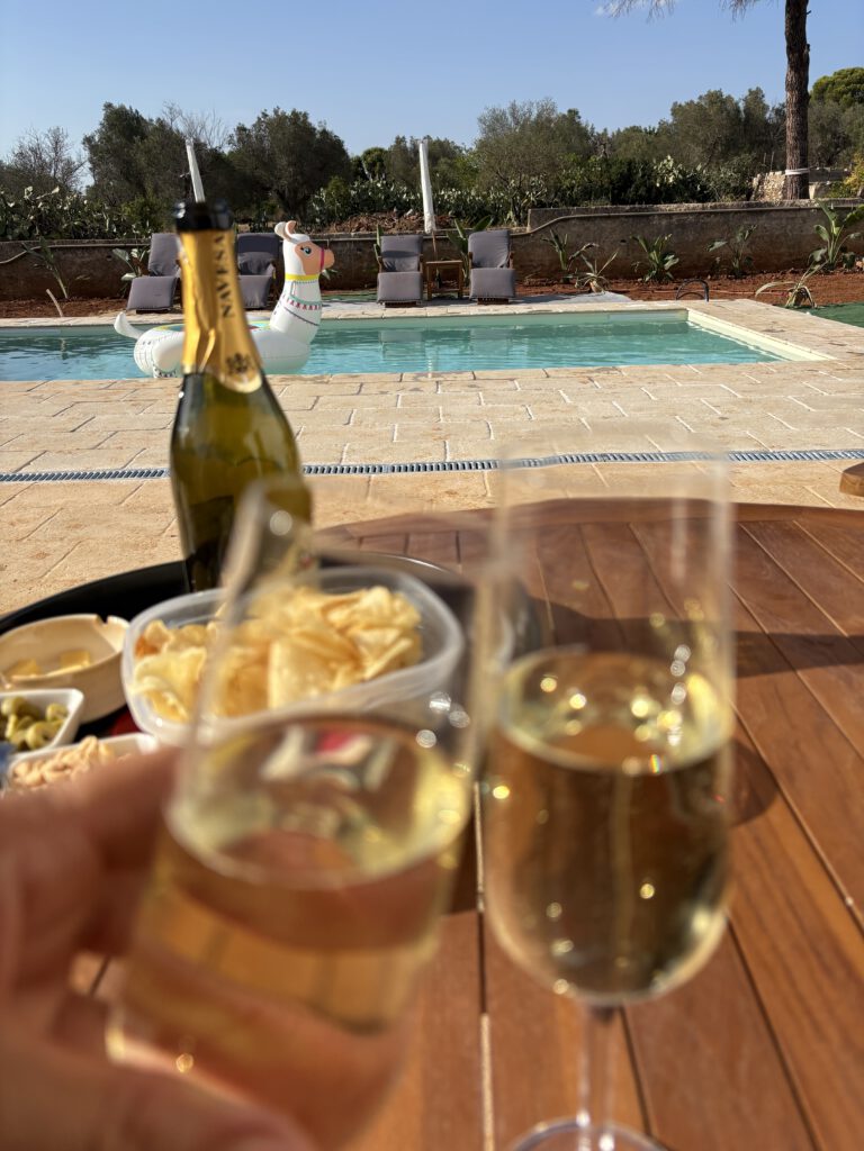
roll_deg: +0.7
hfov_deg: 53.1
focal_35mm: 26
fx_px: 865
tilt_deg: -21.0
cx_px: 432
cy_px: 576
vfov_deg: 67.3
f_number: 1.6
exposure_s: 1/4329
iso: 50
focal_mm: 5.96
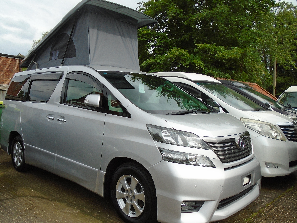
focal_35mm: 30
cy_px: 120
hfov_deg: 59.9
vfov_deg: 46.8
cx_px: 135
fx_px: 257
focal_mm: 4.6
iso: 100
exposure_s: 1/800
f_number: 3.2
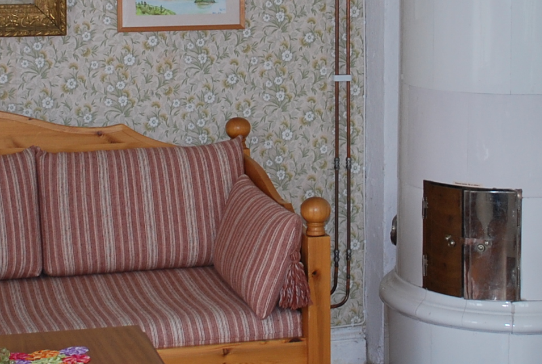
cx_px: 226
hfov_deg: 22.3
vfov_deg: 15.0
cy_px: 45
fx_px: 1373
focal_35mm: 91
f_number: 3.8
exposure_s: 1/60
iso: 200
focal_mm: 20
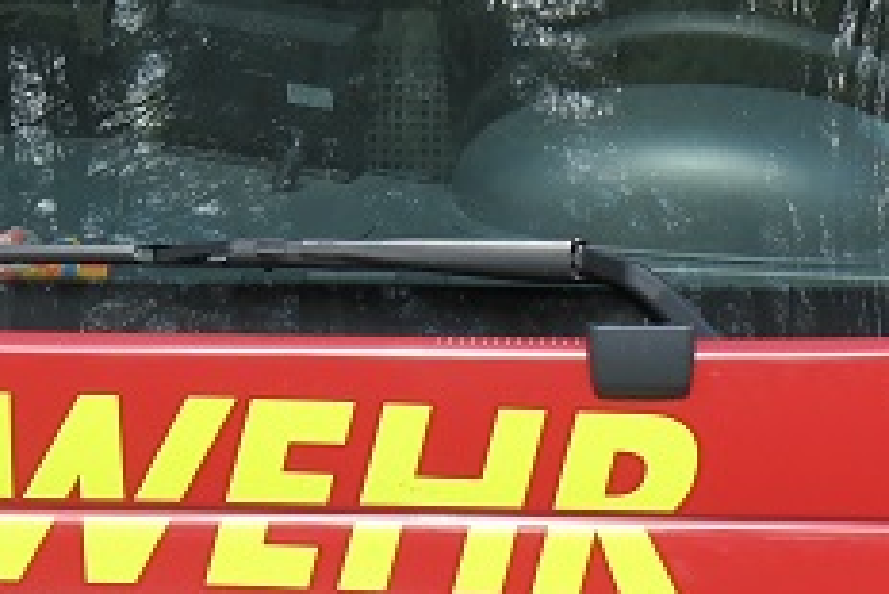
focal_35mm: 594
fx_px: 14677
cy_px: 1518
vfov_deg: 2.3
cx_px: 1617
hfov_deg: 3.4
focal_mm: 75
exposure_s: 1/400
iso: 400
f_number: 6.3
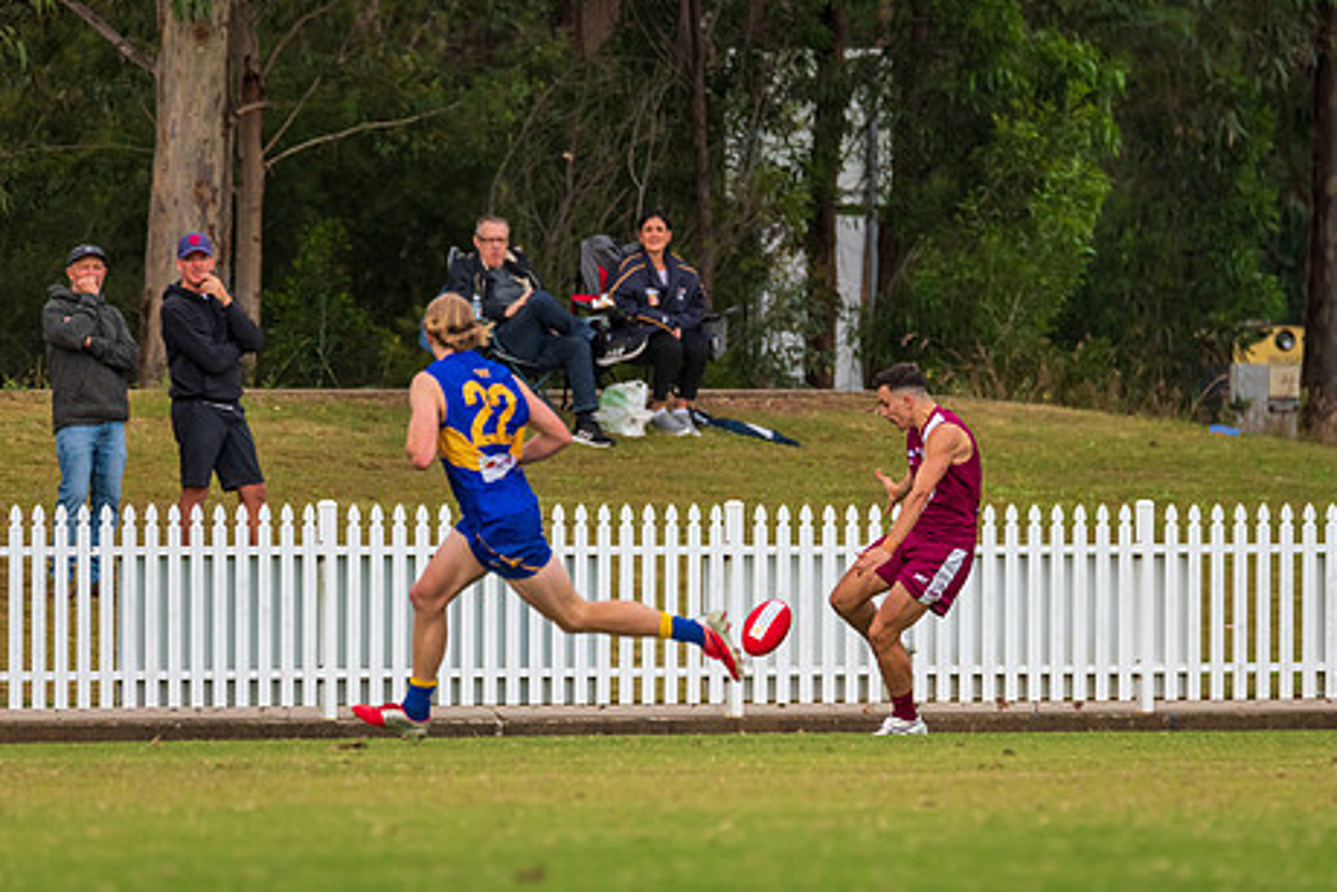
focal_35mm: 585
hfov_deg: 3.5
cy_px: 495
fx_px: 21732
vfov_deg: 2.4
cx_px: 776
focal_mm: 460
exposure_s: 1/1250
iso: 1000
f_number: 8
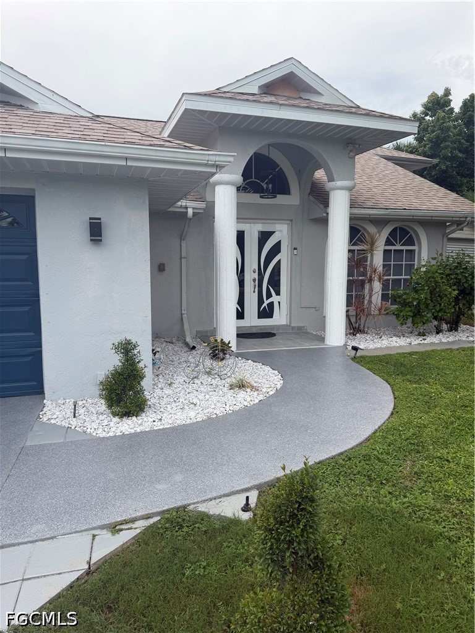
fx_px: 439
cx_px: 238
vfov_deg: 71.6
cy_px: 316
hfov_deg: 56.8
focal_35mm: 24
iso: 80
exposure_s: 1/1618
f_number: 1.78
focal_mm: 6.76
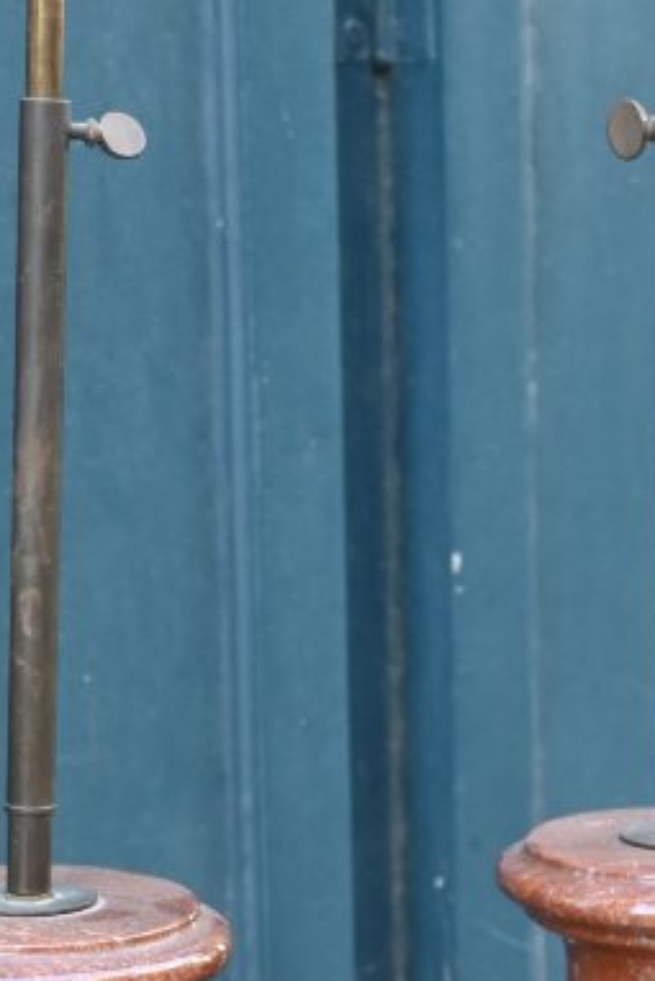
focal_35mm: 115
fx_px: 3145
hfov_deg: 11.9
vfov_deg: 17.5
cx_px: 421
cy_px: 840
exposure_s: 1/125
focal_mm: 24.5
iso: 640
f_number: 3.8
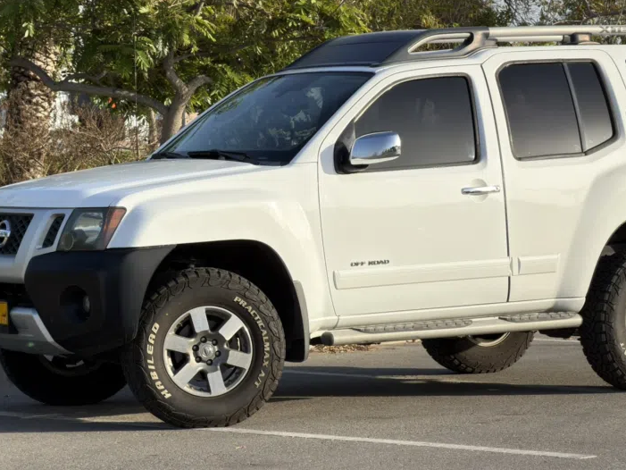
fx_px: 2641
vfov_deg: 10.2
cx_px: 375
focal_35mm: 146
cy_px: 227
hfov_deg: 13.5
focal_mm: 16.89
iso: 25
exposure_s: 1/638
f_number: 2.8
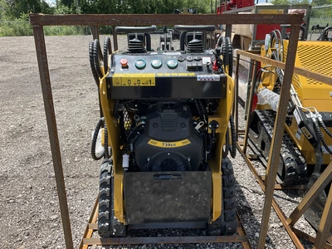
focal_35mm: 29
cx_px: 166
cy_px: 124
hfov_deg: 61.7
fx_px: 278
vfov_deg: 48.2
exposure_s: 1/728
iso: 25
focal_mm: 3
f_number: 1.8
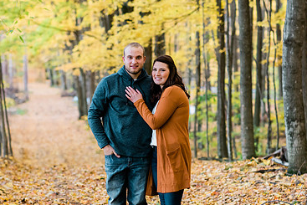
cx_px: 134
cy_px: 138
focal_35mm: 138
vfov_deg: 9.9
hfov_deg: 14.9
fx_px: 1177
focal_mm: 85
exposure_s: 1/200
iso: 500
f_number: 2.8
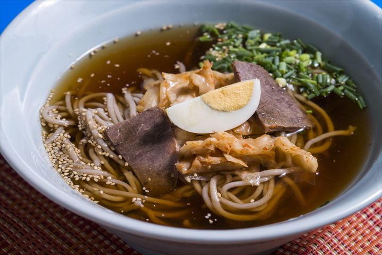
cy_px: 128
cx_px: 191
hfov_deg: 19.5
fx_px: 1114
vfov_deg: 13.0
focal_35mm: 105
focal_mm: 105
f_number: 11
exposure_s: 1/125
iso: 50
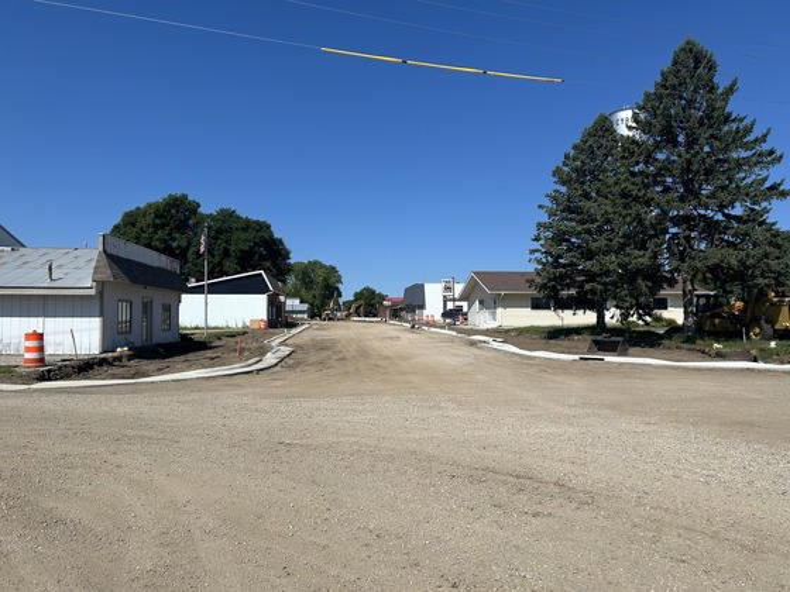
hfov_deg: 67.3
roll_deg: +0.9
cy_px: 296
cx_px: 395
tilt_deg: +1.5
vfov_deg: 53.1
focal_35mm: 26
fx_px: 593
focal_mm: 5.7
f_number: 1.5
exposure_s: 1/6579
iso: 50
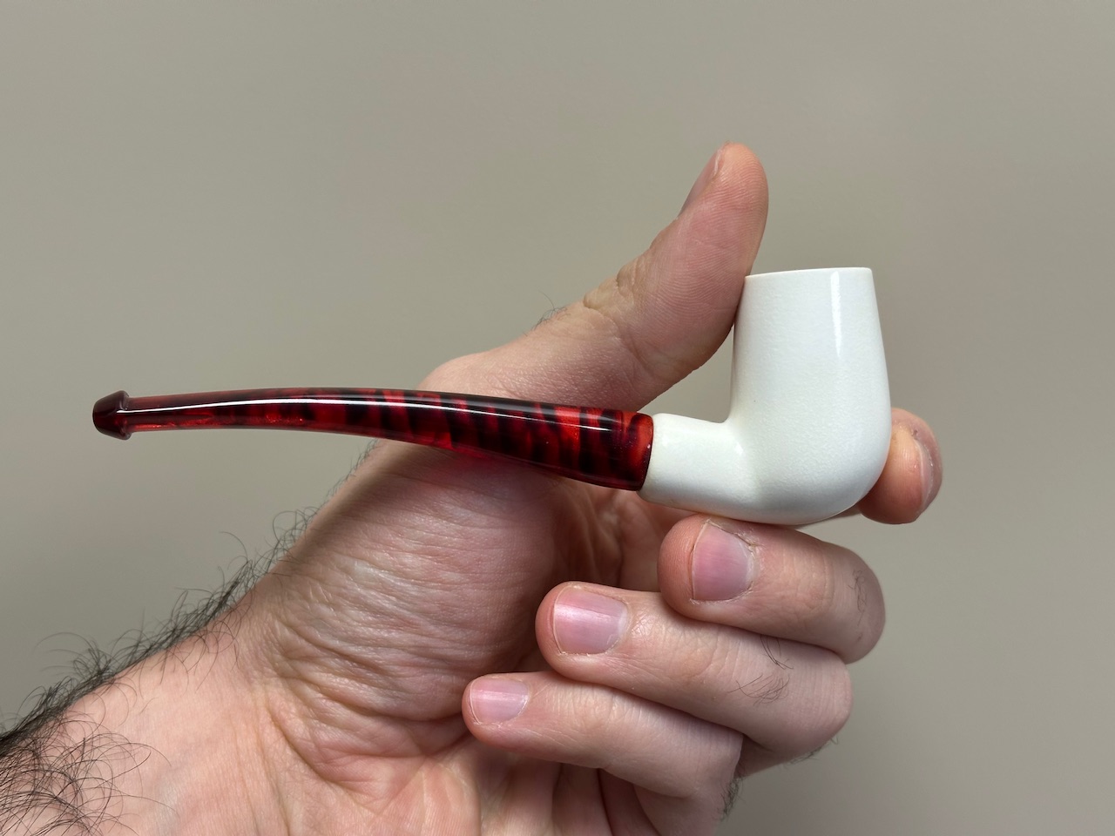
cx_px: 558
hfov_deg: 39.7
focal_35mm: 48
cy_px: 418
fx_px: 1546
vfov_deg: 30.3
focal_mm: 6.86
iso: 80
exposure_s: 1/121
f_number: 1.78
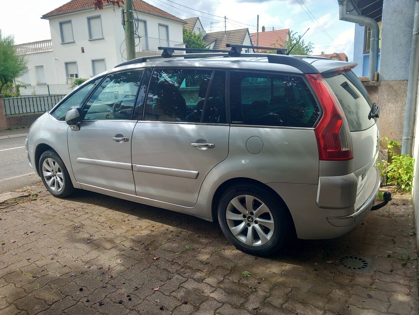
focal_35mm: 27
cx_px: 210
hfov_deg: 65.3
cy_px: 158
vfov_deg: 51.4
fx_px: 327
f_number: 1.8
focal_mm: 4
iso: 25
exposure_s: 1/100
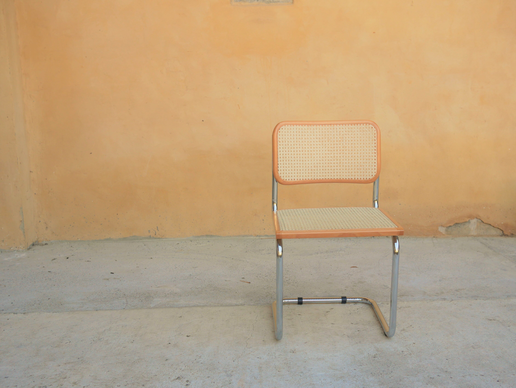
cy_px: 194
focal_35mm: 40
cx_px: 258
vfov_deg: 36.0
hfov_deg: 46.8
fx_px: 597
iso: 200
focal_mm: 20
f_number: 3.2
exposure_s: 1/400
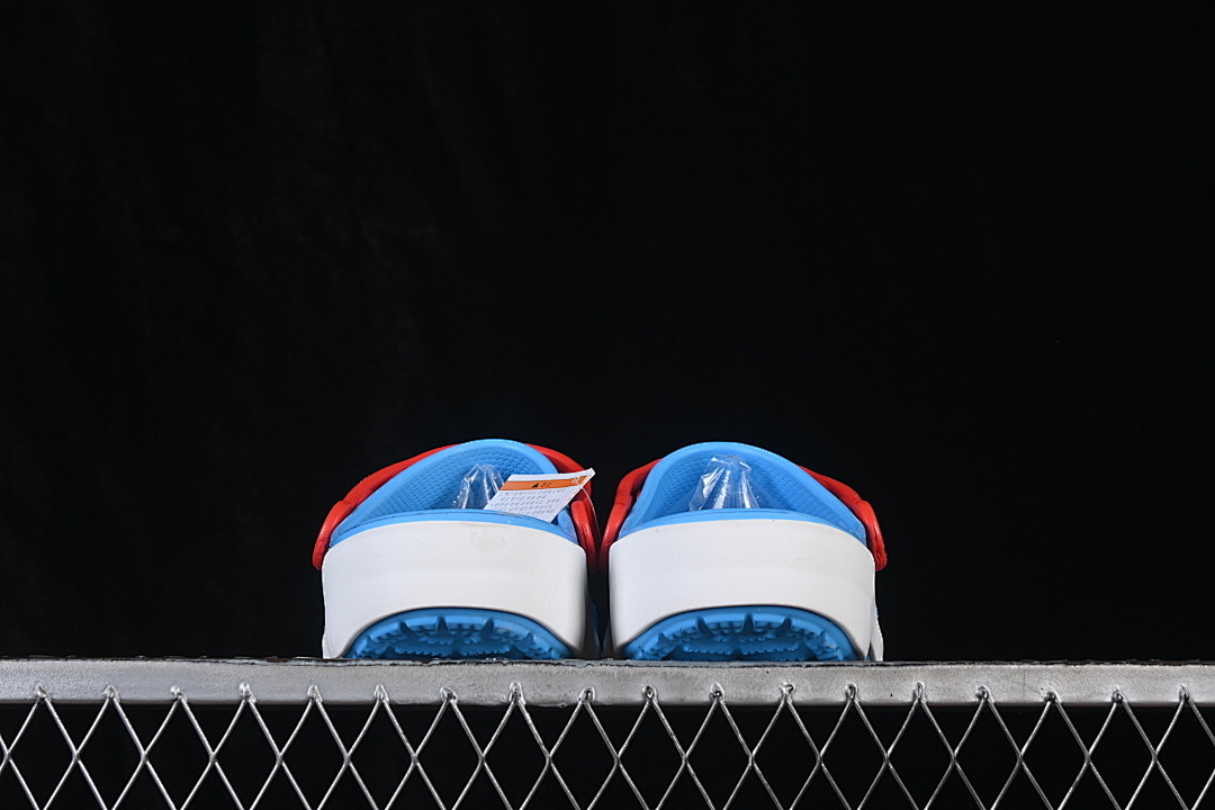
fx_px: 2531
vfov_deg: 18.2
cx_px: 608
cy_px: 405
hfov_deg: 27.0
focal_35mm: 75
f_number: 8
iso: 160
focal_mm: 50
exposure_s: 1/80
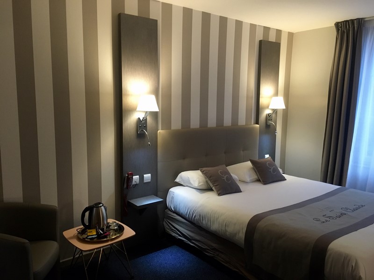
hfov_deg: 61.7
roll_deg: -0.8
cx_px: 187
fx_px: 313
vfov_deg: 48.2
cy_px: 140
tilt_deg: -7.7
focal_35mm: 29
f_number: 2.2
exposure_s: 1/20
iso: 200
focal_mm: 4.15
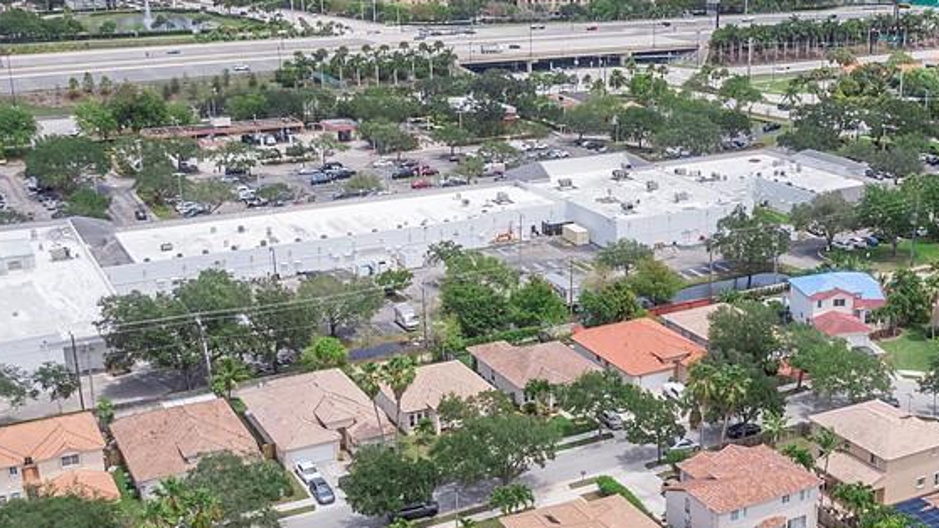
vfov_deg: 24.9
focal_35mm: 48
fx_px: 1195
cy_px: 309
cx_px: 628
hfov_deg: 42.3
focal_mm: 4.39
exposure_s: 1/1600
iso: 100
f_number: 2.8
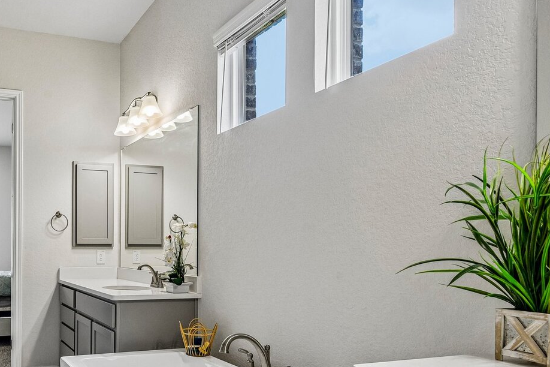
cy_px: 249
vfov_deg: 42.9
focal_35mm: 30
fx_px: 458
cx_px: 94
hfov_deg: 56.5
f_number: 8
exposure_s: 1/25
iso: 400
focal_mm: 17
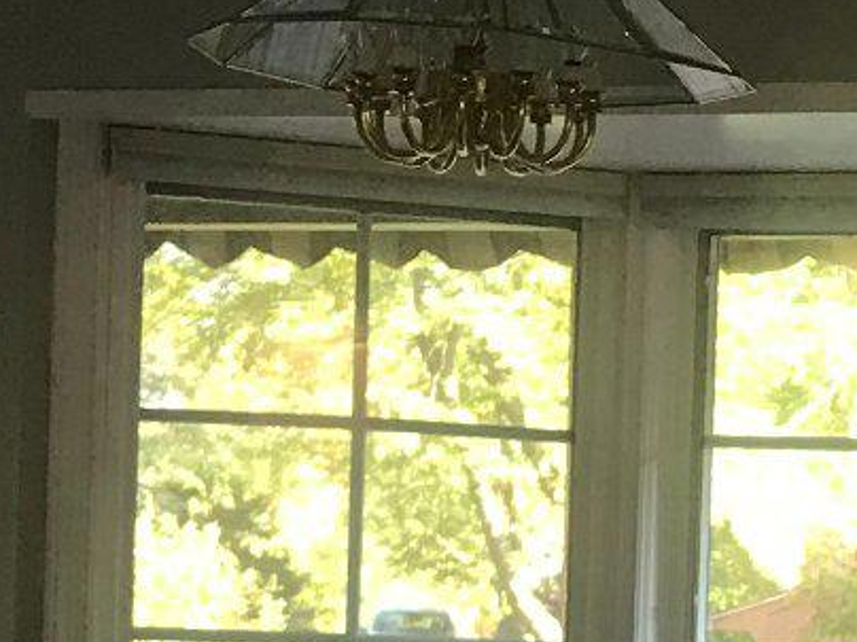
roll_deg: -2.7
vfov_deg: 10.3
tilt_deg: -0.2
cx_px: 1199
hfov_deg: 13.3
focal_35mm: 142
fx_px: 3516
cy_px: 735
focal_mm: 3.99
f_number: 1.8
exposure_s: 1/30
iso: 25
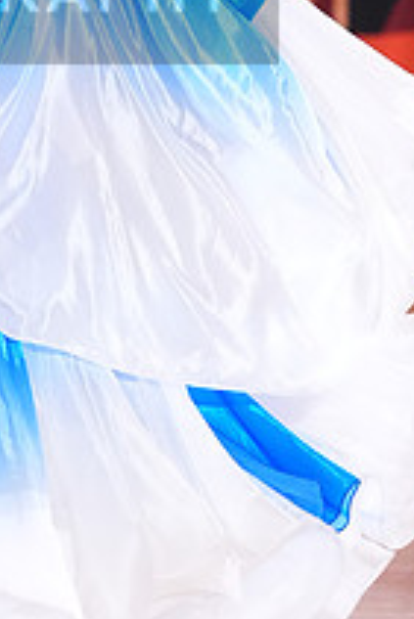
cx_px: -125
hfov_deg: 3.0
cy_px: -32
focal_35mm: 459
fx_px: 7904
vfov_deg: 4.5
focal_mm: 167
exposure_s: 1/400
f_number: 4.5
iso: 8000
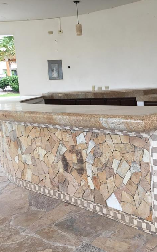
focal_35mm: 42
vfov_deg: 47.2
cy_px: 128
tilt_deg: -9.5
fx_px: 288
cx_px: 133
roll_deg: +2.5
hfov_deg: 29.6
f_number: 2.2
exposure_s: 1/40
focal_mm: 4.15
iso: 25
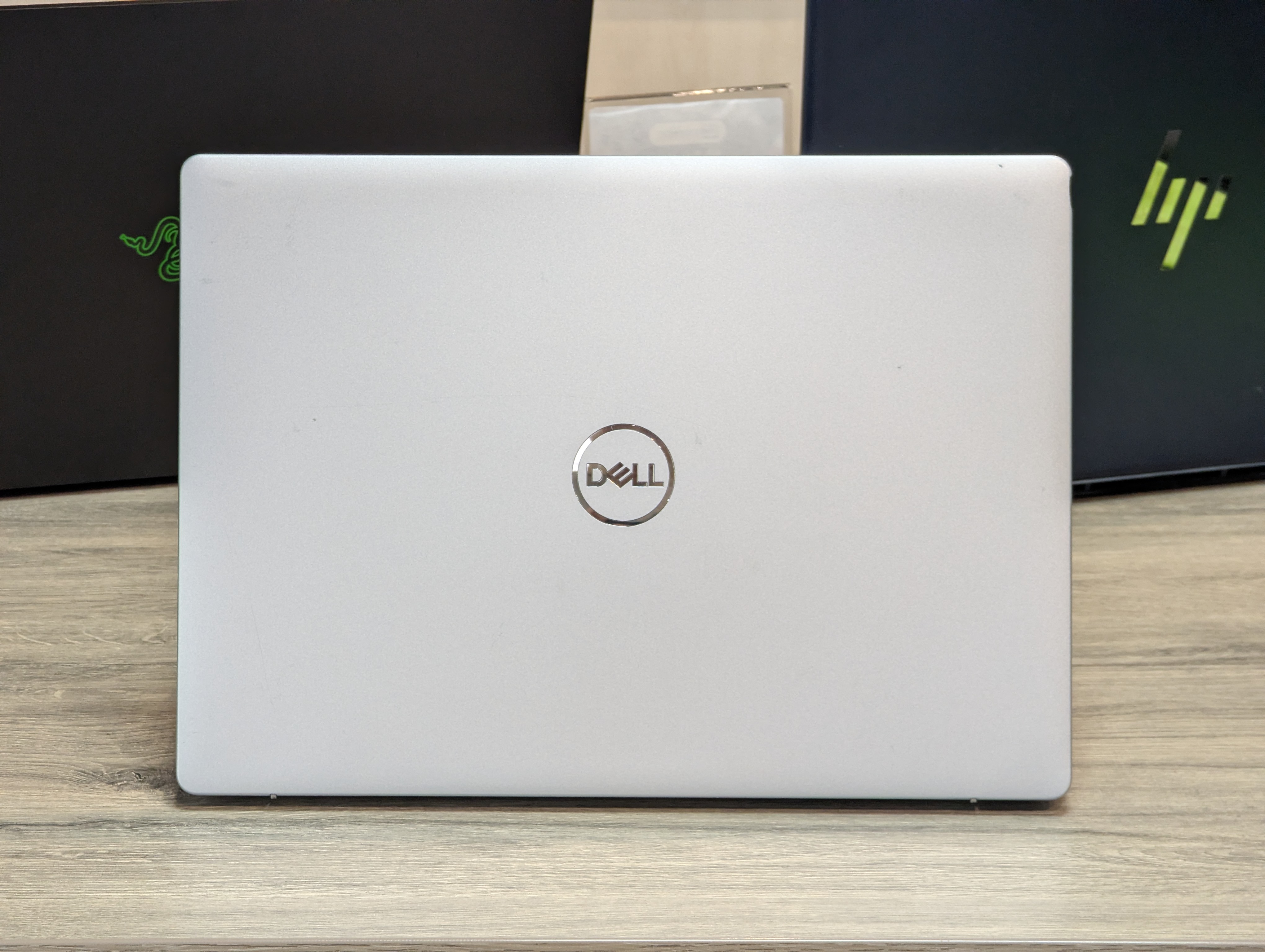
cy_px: 476
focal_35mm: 117
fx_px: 4282
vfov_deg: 12.7
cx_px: 632
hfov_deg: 16.8
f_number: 3.5
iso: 372
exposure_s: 1/50.5
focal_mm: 19
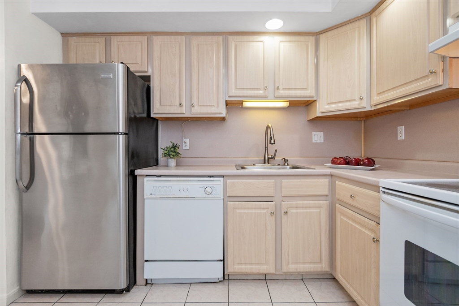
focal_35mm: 17
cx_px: 230
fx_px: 220
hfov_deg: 92.4
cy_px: 153
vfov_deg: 69.7
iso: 320
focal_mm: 11.5
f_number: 5
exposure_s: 1/80
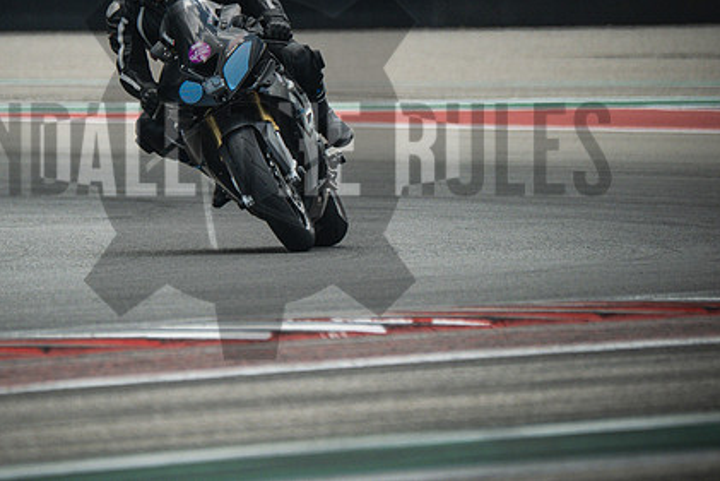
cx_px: 250
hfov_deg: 2.5
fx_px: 16545
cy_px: 151
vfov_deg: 1.7
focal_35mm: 827
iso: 1600
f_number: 5.6
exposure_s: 1/1600
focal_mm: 400
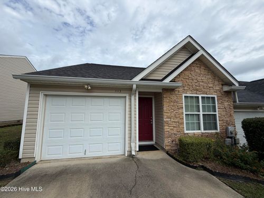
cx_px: 132
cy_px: 99
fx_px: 107
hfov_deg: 102.1
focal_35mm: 14
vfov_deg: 85.7
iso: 20
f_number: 2.2
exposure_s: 1/820
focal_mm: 2.22
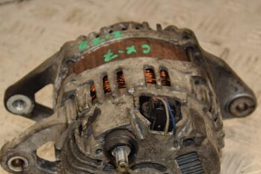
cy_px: 114
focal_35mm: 119
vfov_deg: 11.5
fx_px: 863
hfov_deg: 17.2
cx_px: 126
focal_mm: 50
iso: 800
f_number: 5
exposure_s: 1/200
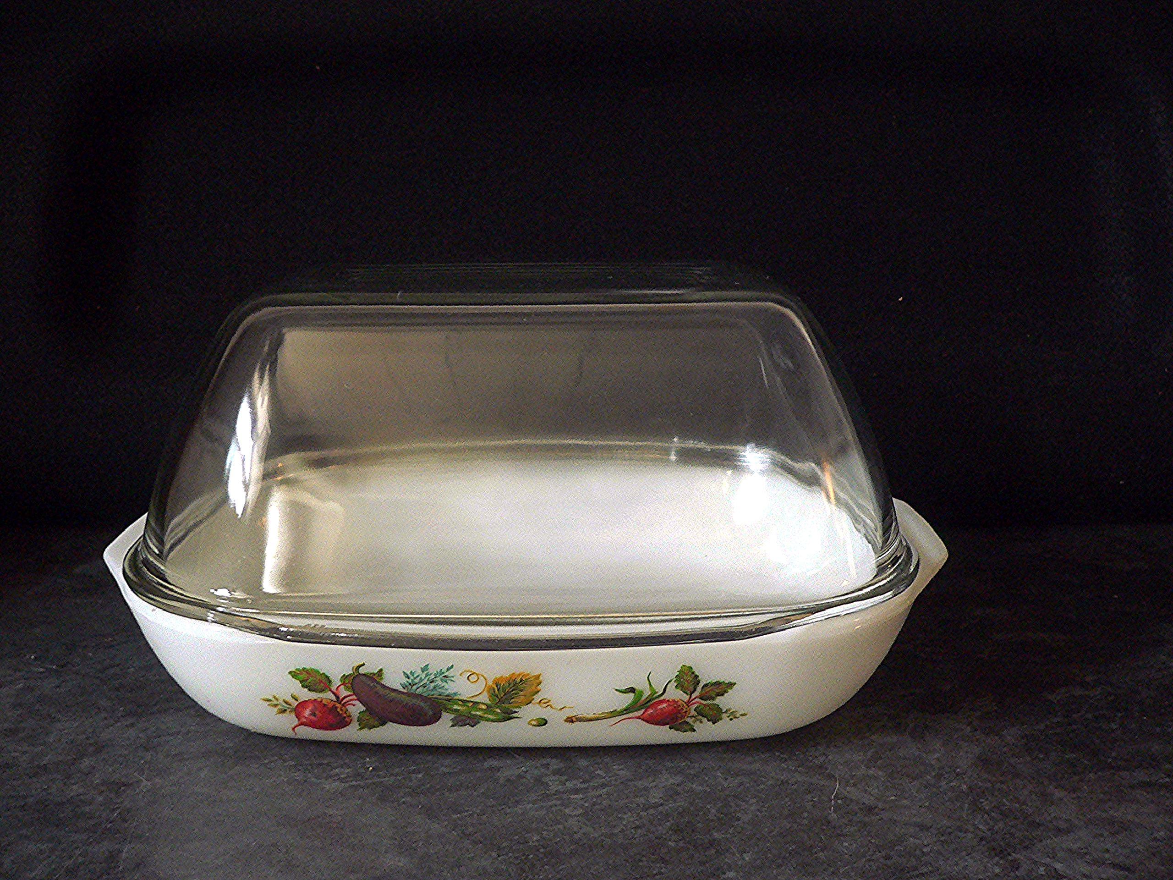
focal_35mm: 36
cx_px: 586
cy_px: 440
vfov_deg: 39.7
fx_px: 1220
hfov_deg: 51.4
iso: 400
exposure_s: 1/5
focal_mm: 6
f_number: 2.8
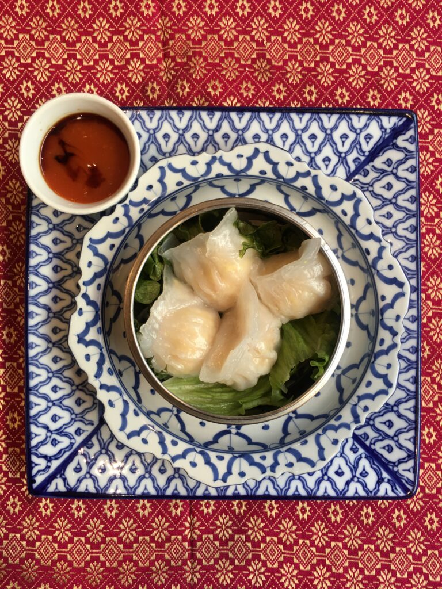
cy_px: 294
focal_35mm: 29
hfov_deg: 48.2
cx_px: 221
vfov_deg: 61.7
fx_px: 494
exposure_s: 1/33
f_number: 2.2
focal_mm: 4.15
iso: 25
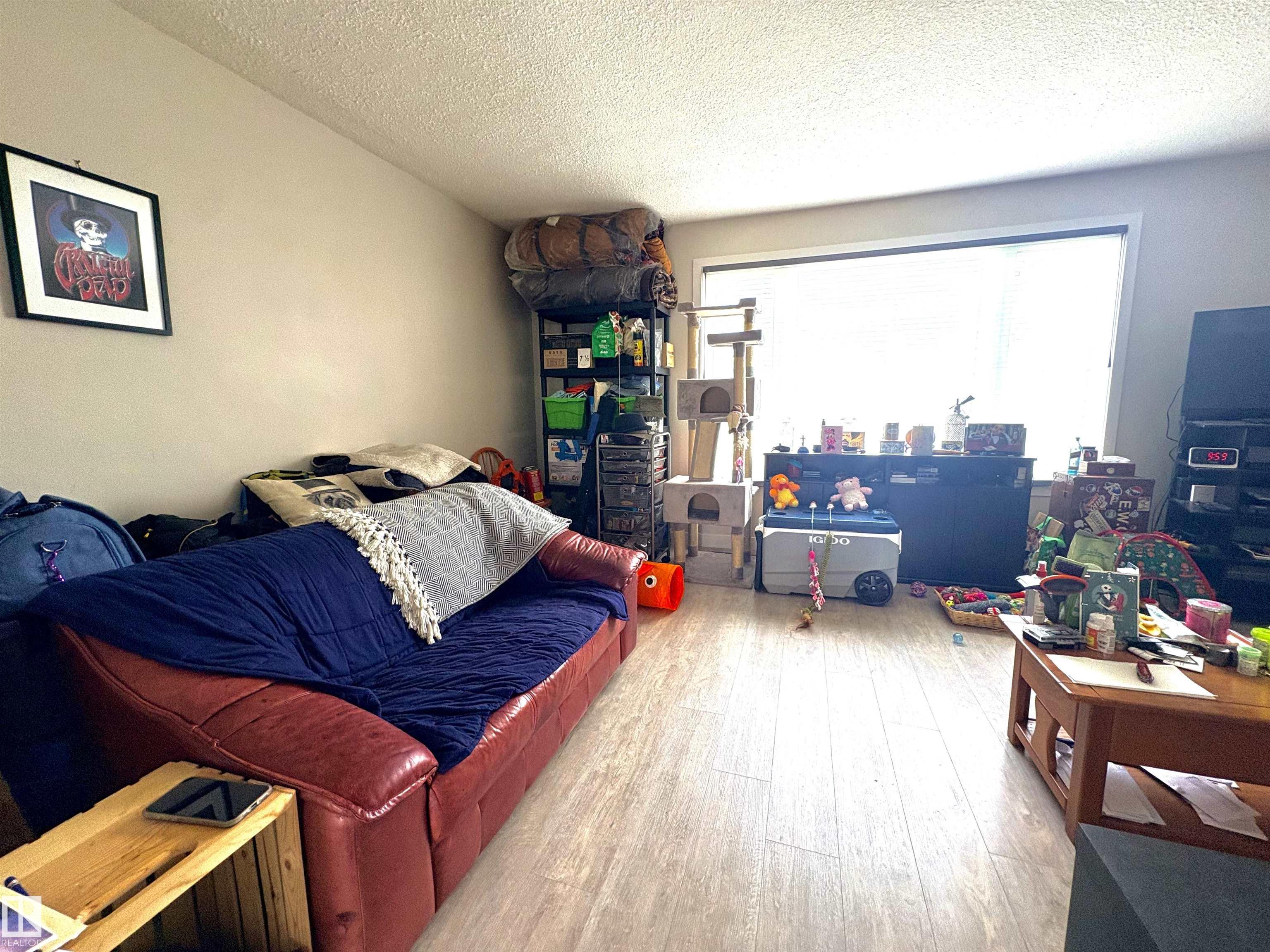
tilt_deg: -7.4
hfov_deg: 102.1
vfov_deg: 85.7
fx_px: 514
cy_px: 476
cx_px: 635
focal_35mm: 14
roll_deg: +1.0
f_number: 2.2
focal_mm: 2.22
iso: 250
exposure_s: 1/79
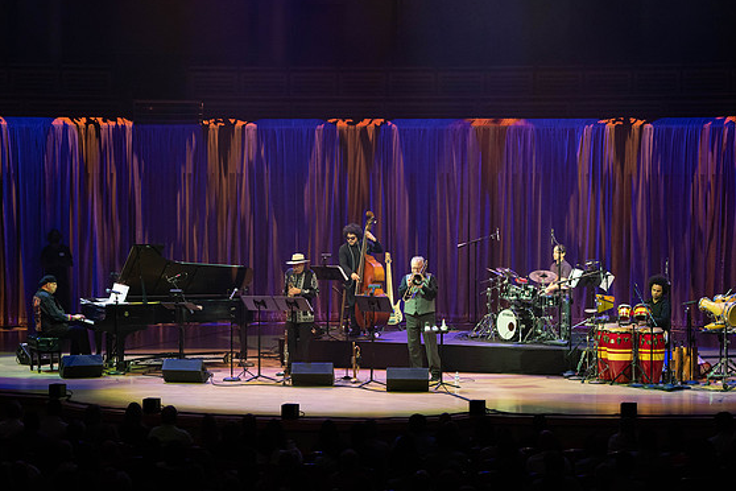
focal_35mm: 104
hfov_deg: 19.6
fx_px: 2126
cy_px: 238
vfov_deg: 13.2
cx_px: 356
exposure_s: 1/200
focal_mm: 100
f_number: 5.6
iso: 3200
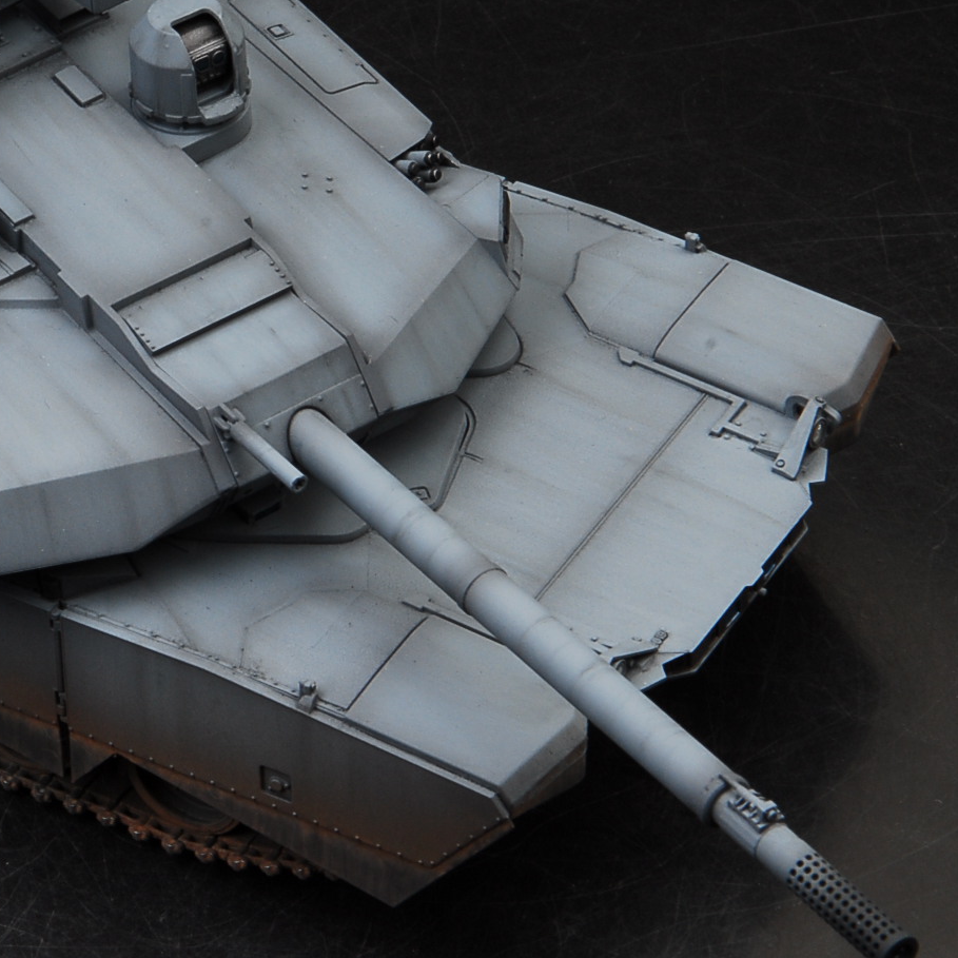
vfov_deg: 8.6
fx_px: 6384
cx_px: 9
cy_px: 377
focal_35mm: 204
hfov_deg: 8.5
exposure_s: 1/200
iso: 320
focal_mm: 75
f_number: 20
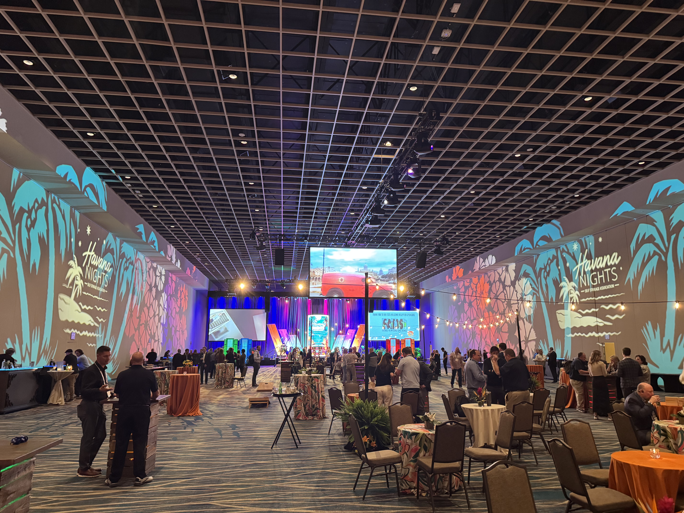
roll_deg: +0.8
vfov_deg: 56.8
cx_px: 342
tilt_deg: +9.8
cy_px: 256
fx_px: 474
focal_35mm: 24
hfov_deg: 71.6
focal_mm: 6.76
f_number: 1.78
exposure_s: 1/40
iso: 640
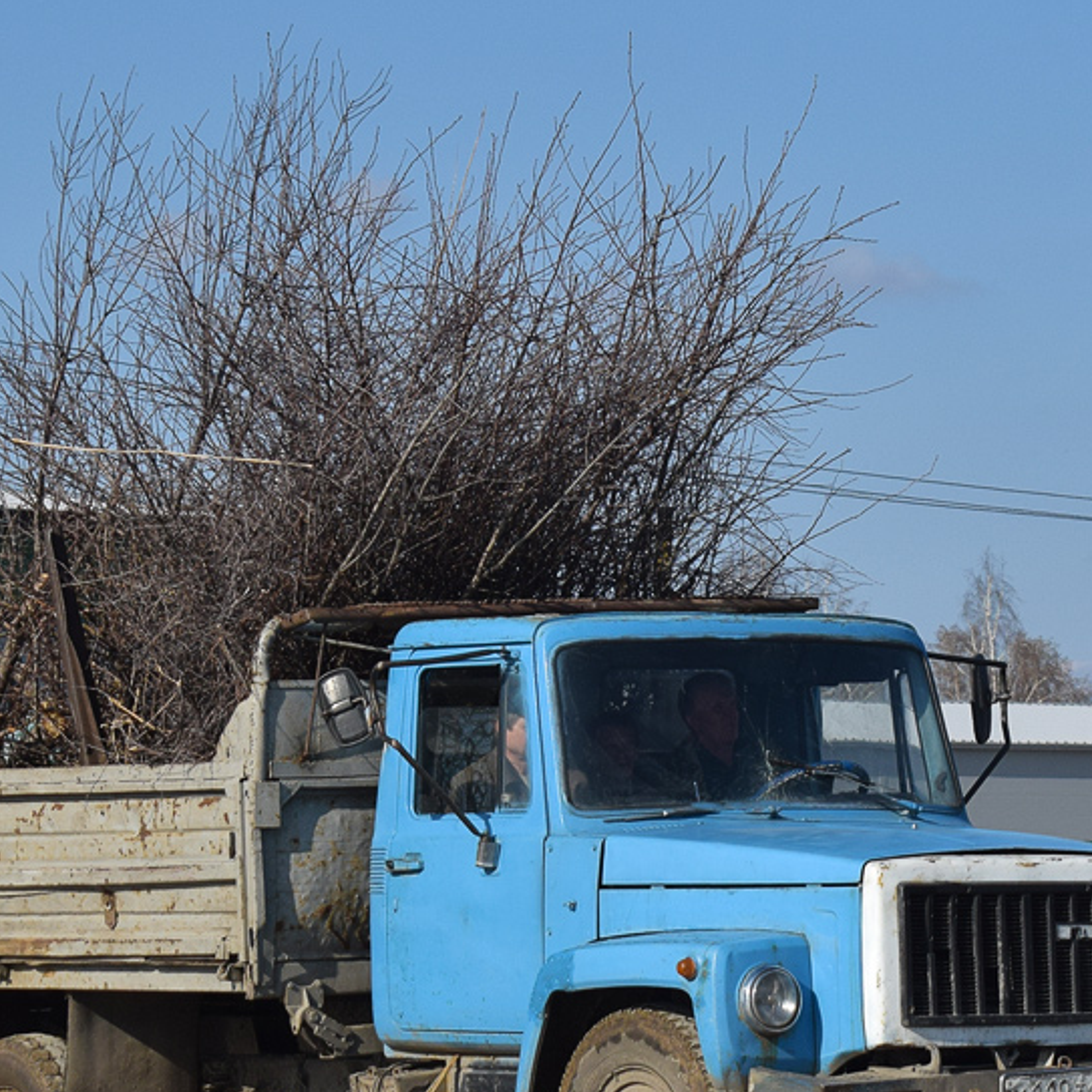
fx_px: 5530
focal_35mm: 155
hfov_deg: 11.3
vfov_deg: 11.3
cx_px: 575
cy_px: 652
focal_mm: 55
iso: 200
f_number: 8
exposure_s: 1/1250
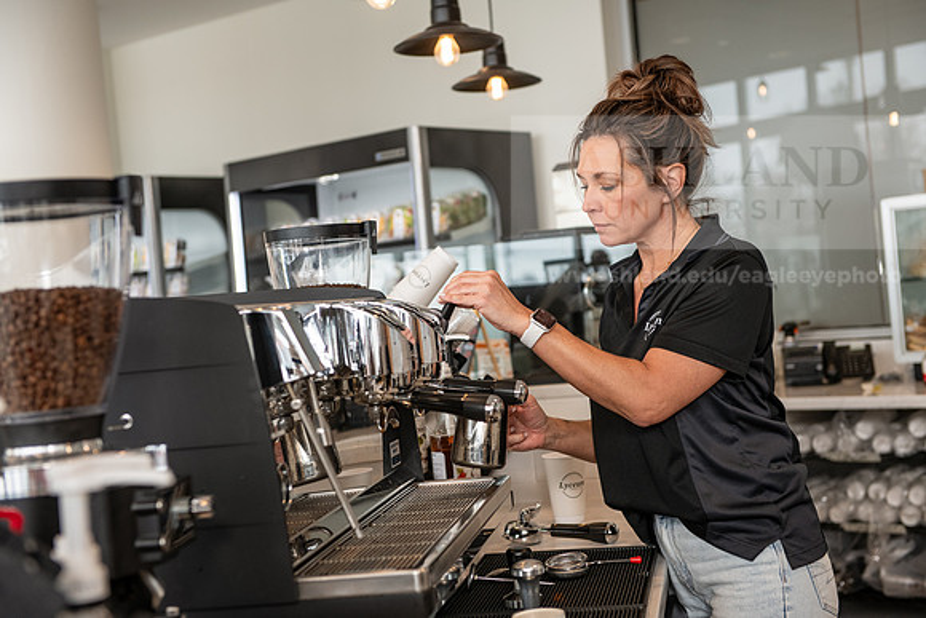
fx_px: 1492
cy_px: 309
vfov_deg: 23.4
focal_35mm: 58
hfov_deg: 34.5
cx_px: 463
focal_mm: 58
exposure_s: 1/200
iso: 800
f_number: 4
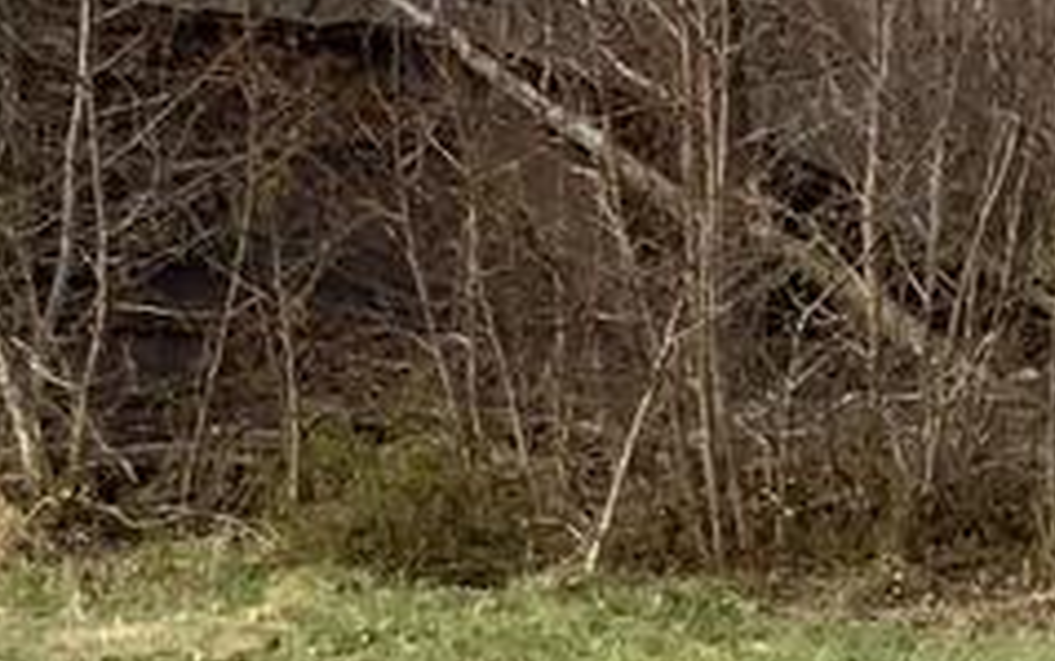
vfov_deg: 7.0
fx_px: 5350
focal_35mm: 186
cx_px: 2230
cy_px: 603
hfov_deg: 10.2
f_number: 1.8
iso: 16
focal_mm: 3
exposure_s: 1/1377
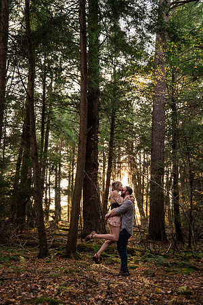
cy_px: 152
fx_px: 414
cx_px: 102
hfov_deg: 27.5
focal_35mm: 49
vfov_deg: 40.3
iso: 1000
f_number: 2.8
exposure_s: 1/200
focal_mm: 49
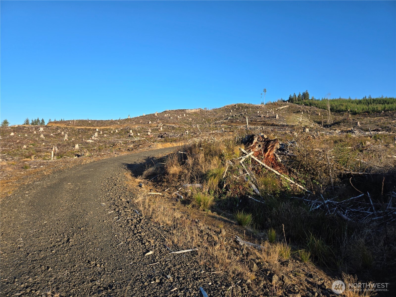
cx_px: 198
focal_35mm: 23
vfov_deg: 58.9
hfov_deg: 73.9
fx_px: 263
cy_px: 148
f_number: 1.8
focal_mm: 5.4
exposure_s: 1/887
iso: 25
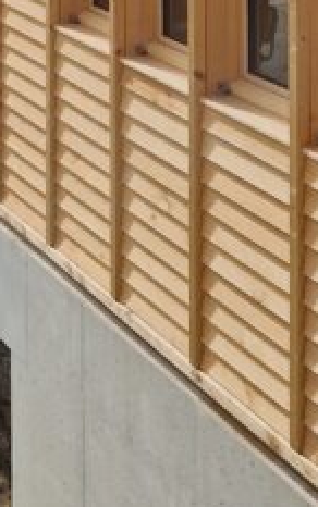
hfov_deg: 11.9
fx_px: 1481
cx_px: -94
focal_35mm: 107
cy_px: -194
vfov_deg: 17.9
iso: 50
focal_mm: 5.4
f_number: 1.8
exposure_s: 1/2344
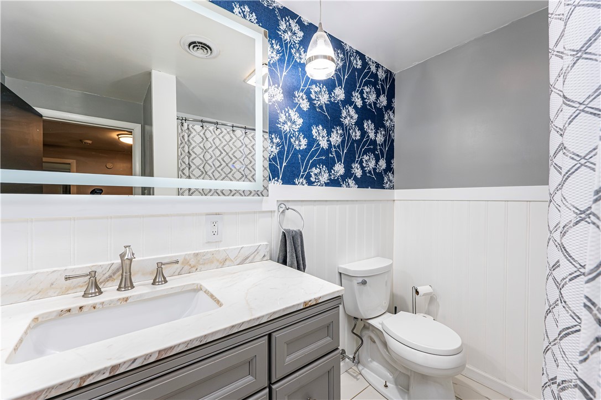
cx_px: 300
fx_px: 234
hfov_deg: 104.3
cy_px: 200
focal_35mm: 14
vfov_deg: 81.1
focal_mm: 14
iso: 2000
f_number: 8
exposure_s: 1/200
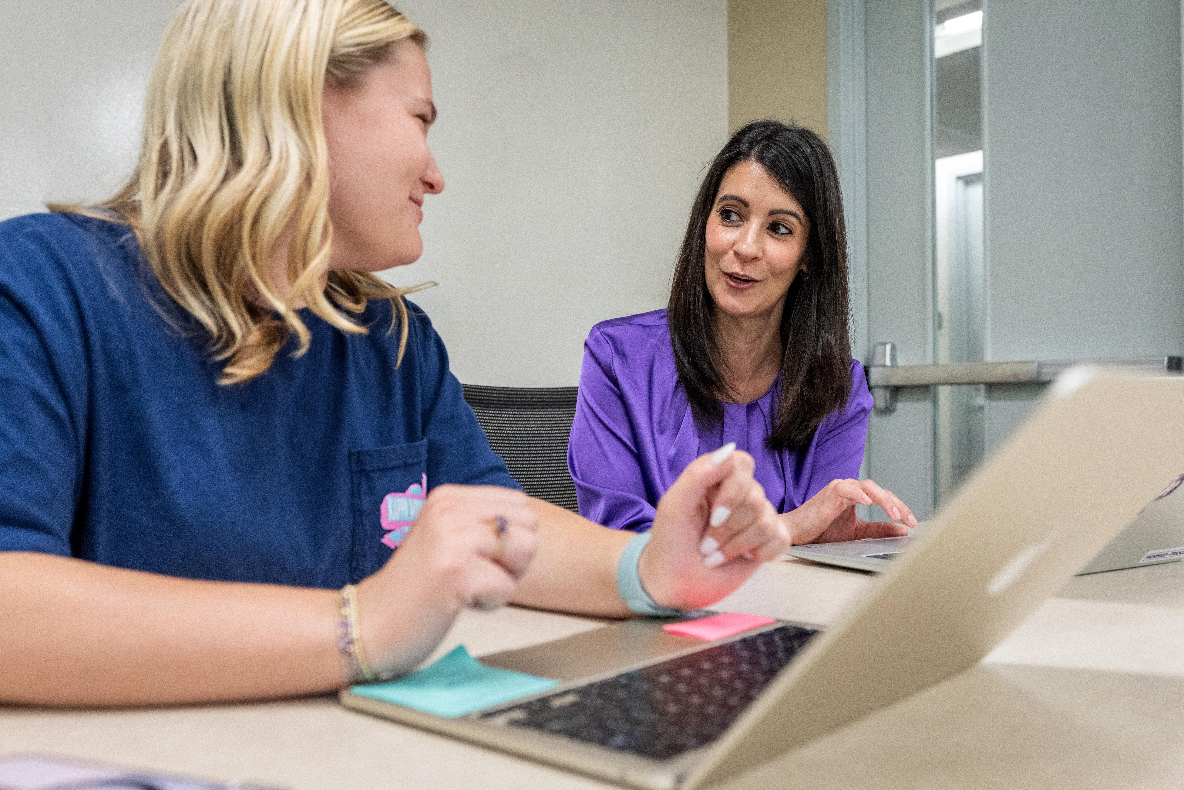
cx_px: 592
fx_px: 1052
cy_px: 395
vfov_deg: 41.1
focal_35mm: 32
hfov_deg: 58.7
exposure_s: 1/160
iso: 2500
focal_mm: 32
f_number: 4.5
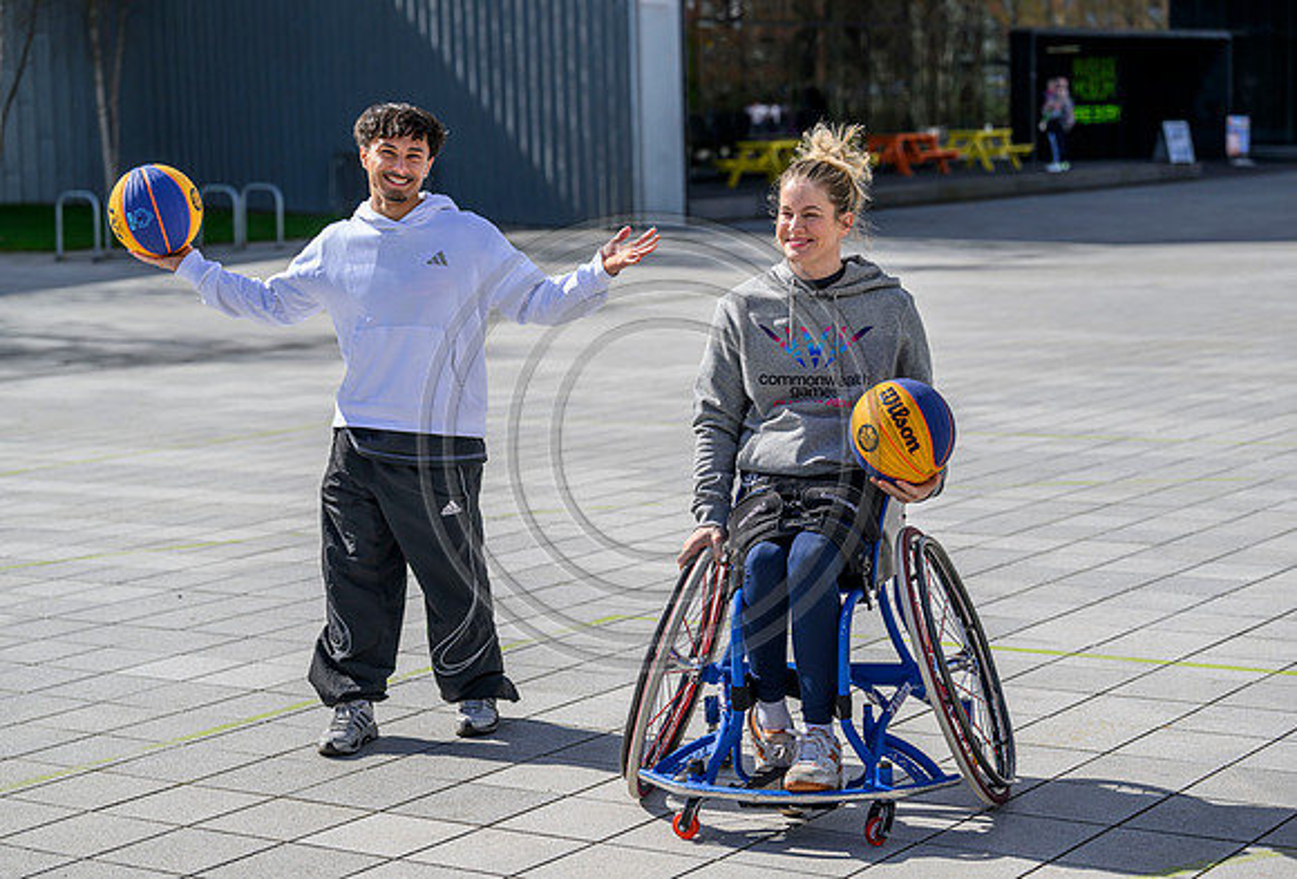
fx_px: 2636
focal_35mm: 73
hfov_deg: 27.6
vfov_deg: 18.9
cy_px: 440
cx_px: 659
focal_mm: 72
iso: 250
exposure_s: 1/2500
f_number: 3.5
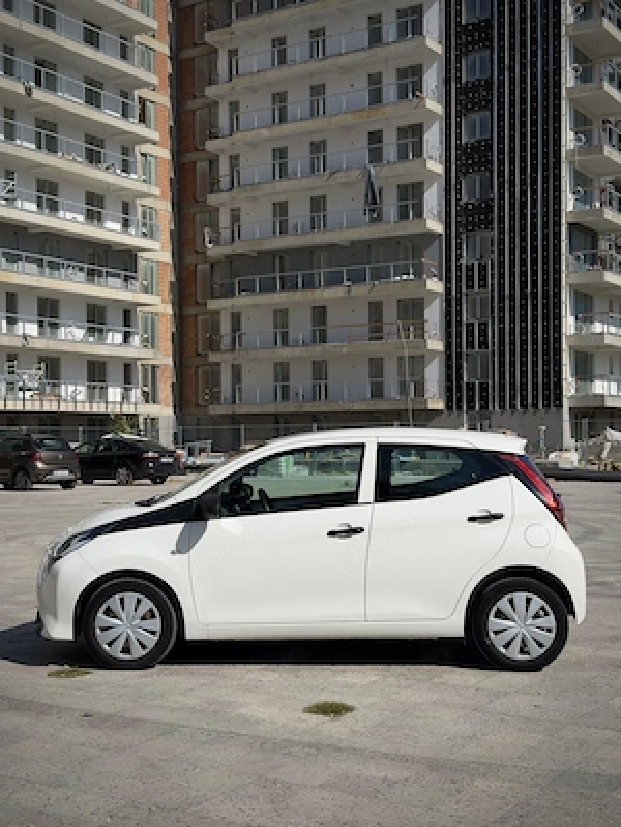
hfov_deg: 30.3
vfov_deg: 39.7
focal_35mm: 48
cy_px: 414
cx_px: 310
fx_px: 1148
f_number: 1.78
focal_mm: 6.76
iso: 80
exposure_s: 1/16129
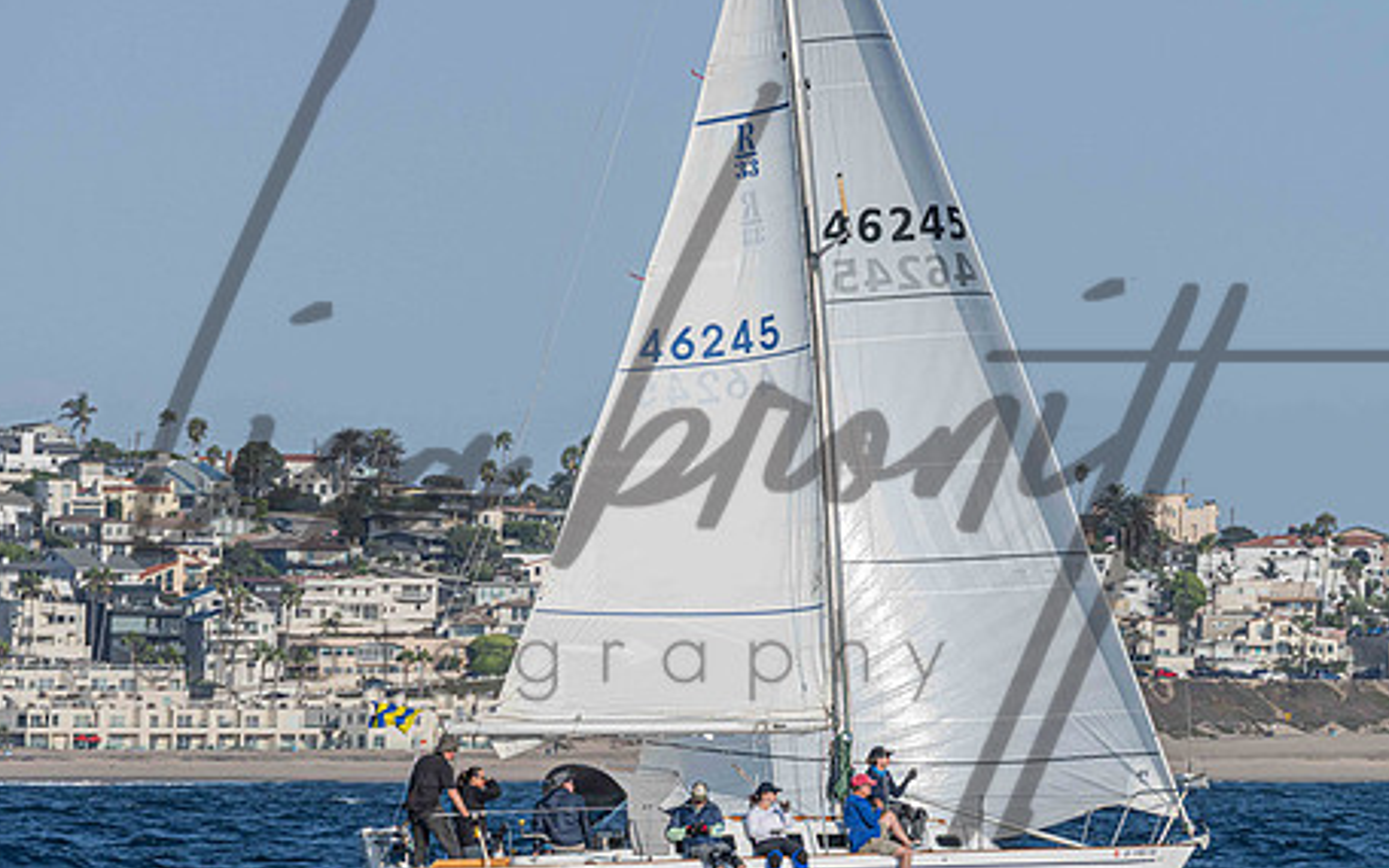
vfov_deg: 3.5
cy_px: 469
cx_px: 729
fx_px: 14233
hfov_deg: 5.6
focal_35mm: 376
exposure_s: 1/2000
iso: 400
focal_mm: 260
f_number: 11
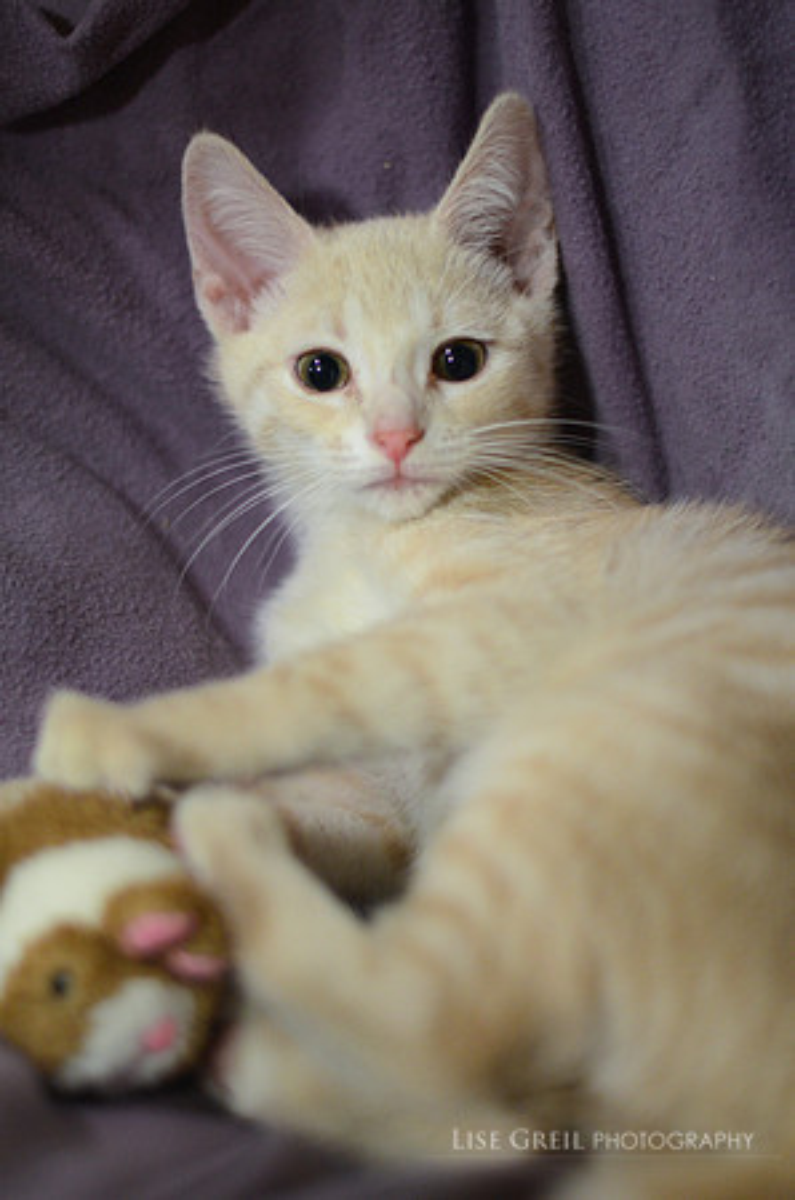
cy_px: 600
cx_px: 398
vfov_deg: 27.0
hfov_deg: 18.1
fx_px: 2496
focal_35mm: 75
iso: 1600
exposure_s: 1/160
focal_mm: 50
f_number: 1.6
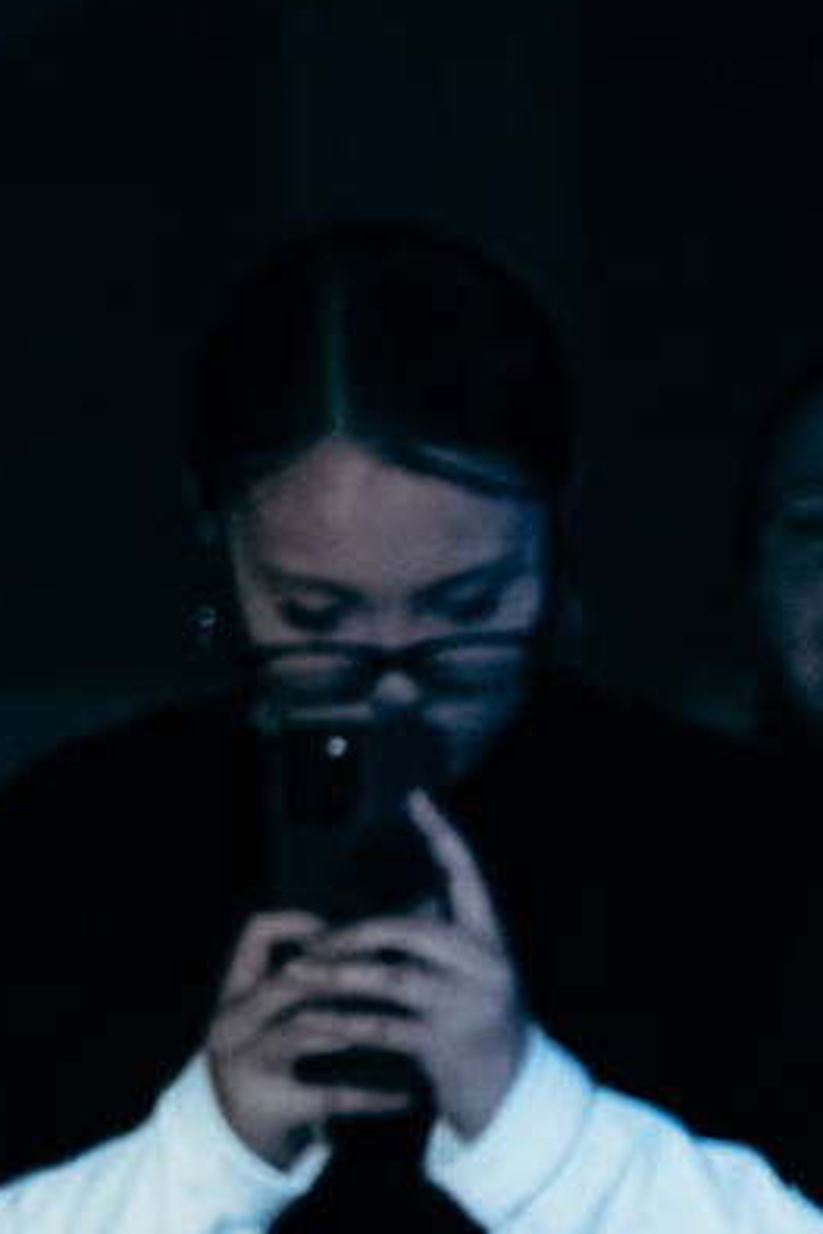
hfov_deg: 3.0
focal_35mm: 450
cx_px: -2066
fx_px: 15417
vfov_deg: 4.6
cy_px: 1149
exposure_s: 1/800
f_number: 2.8
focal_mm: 58
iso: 3200
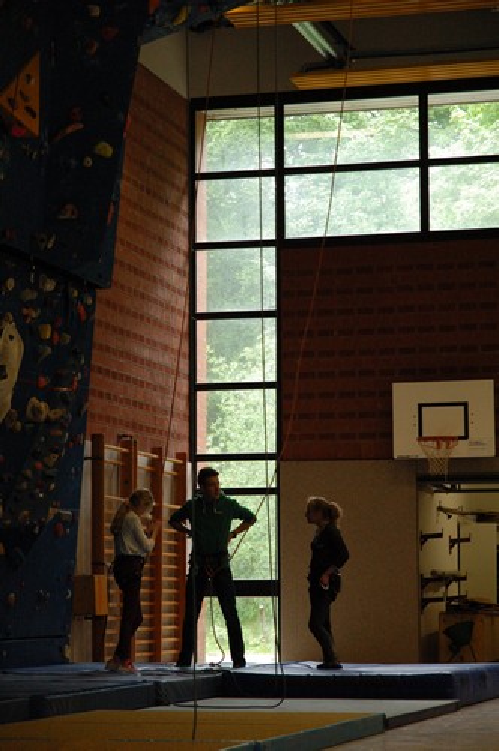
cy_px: 376
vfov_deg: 19.5
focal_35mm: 105
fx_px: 2189
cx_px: 250
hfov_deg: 13.0
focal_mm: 70
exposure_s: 1/125
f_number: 4.5
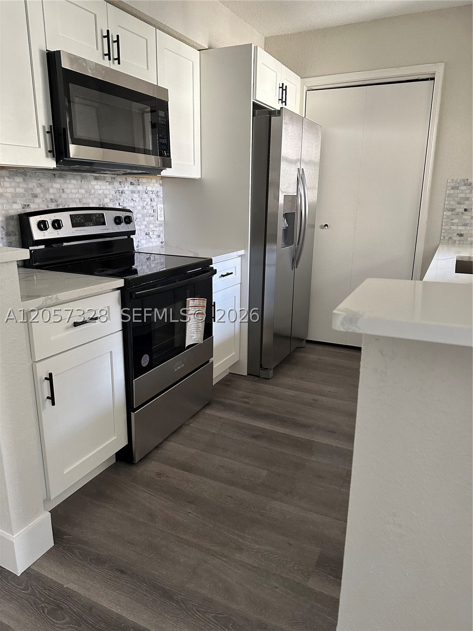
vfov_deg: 71.6
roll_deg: +0.0
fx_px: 437
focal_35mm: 24
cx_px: 236
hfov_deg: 56.8
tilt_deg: -14.0
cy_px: 316
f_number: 1.78
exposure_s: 1/60
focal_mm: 6.86
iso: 250
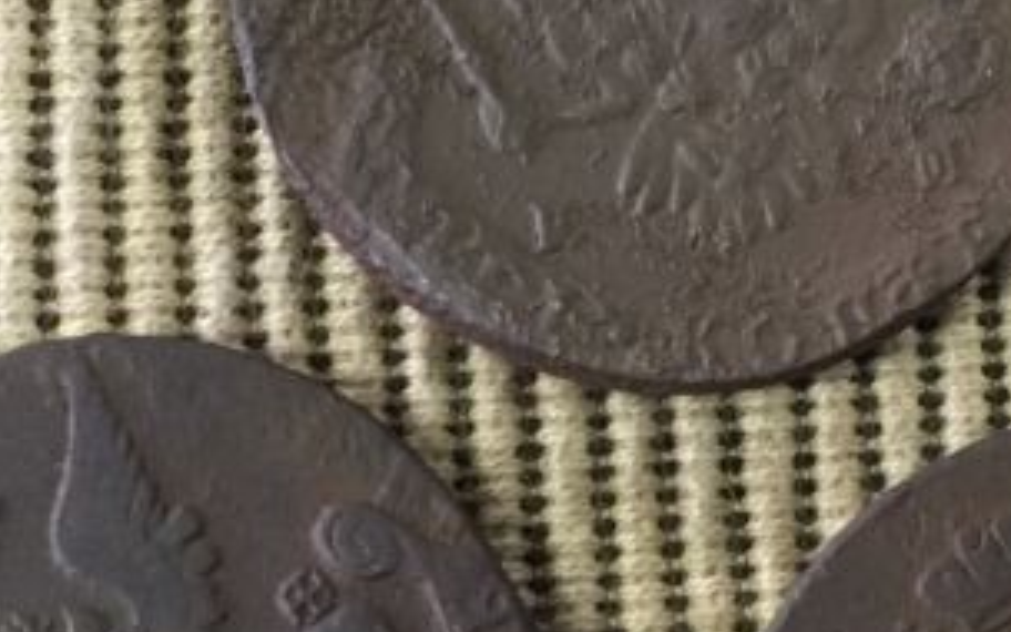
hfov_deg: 20.5
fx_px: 2783
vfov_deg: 12.9
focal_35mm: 101
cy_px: 170
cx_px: 702
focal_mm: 4.15
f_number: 2.2
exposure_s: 1/30
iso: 160
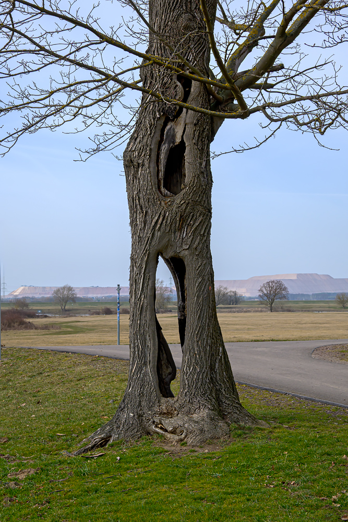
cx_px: 174
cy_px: 261
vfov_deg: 37.8
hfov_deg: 25.8
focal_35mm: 52
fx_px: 761
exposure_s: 1/500
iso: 400
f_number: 8
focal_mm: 35
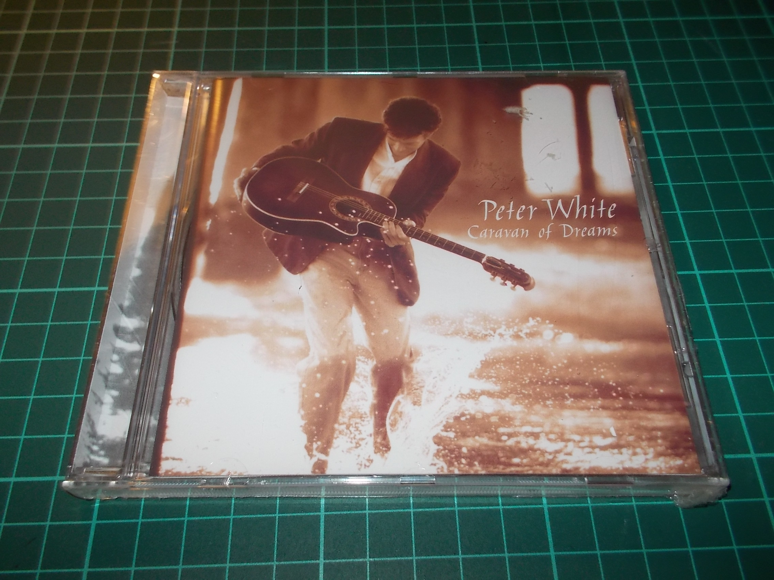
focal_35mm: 29
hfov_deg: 61.7
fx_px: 648
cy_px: 290
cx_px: 387
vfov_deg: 48.2
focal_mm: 4.1
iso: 200
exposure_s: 1/30
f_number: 3.3
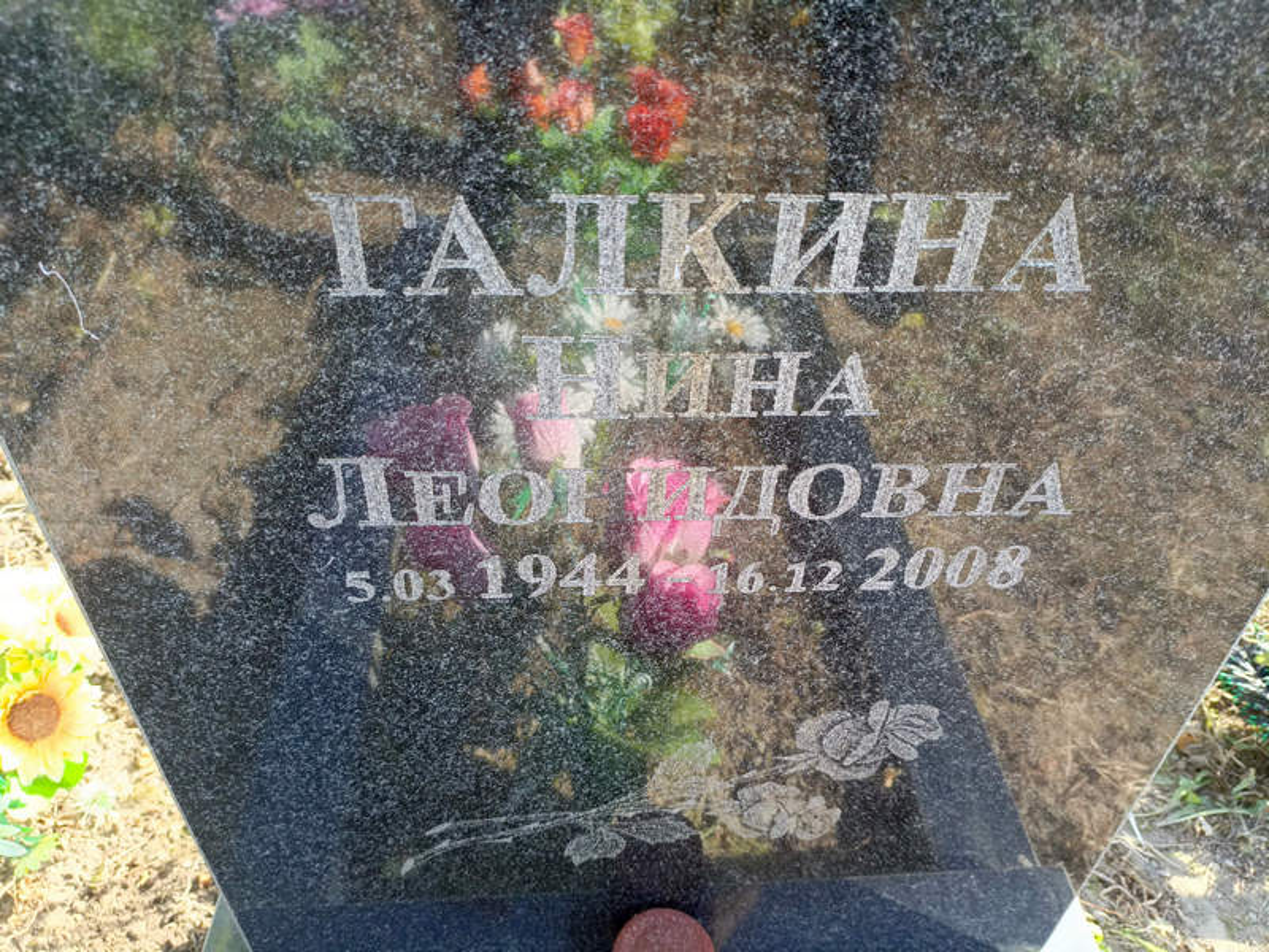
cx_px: 634
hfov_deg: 69.4
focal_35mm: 25
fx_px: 916
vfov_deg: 54.9
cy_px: 476
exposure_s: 1/100
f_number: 1.69
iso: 159
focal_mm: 4.76
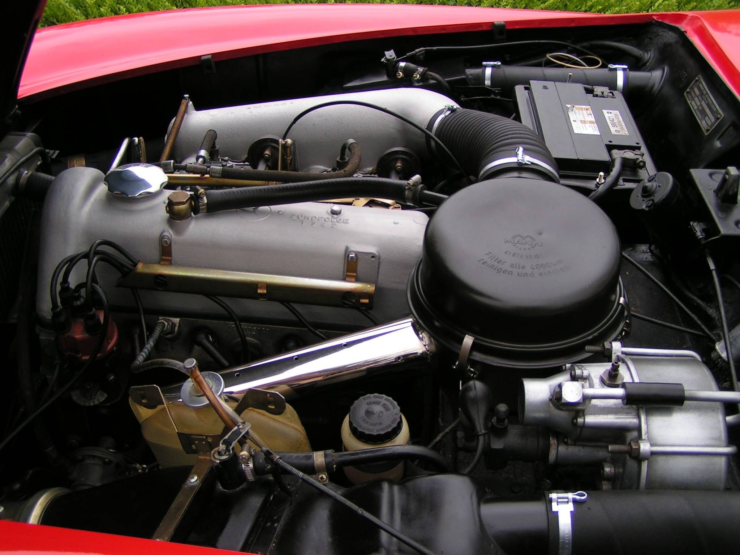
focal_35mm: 38
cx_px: 370
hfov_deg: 49.0
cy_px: 278
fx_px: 812
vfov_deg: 37.7
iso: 50
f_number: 3.5
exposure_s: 1/60
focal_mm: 5.8
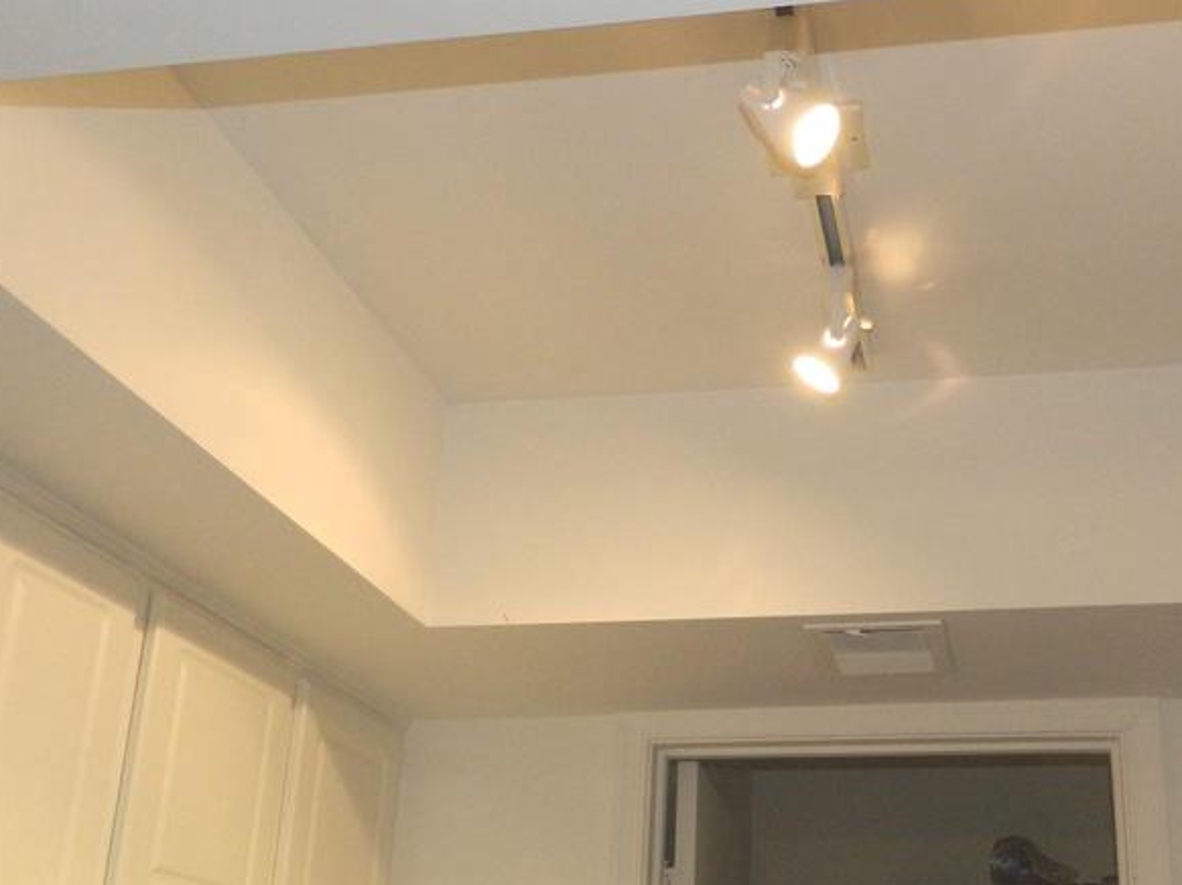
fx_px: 1502
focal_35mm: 44
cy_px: 536
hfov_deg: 42.7
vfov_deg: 32.7
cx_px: 717
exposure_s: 1/30
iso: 200
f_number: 3.1
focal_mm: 4.5
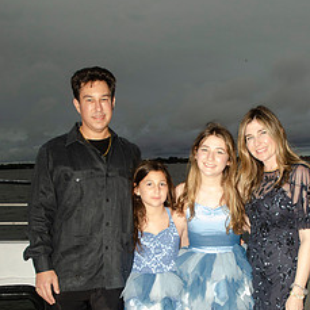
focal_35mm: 45
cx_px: 190
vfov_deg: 36.7
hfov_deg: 37.4
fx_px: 456
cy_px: 233
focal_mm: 18
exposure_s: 1/250
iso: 400
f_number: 6.3
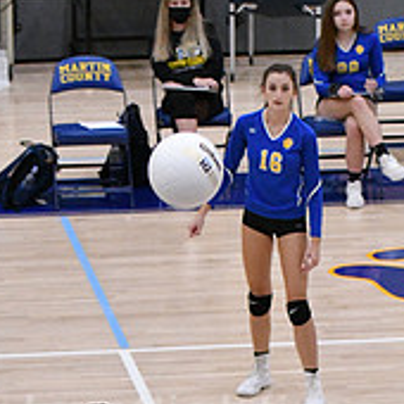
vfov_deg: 5.7
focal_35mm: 304
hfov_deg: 5.8
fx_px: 4014
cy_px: 680
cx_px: 255
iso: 6400
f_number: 3.2
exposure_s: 1/1250
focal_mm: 70
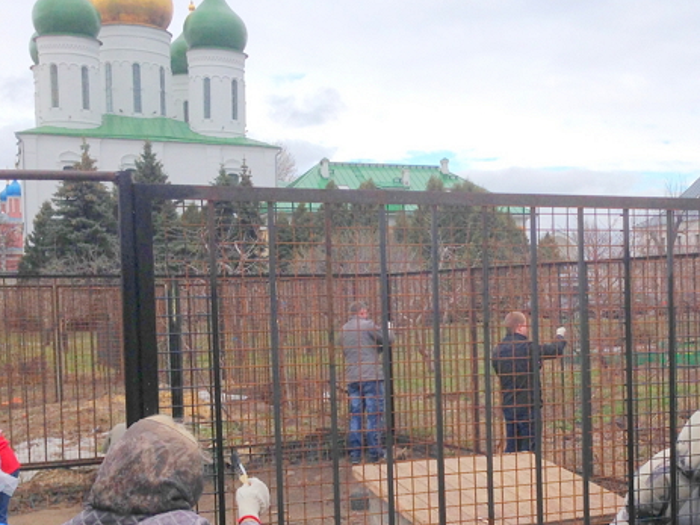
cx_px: 525
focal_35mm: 57
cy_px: 351
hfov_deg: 33.1
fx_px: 1152
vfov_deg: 25.5
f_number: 2.4
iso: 50
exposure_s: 1/1323
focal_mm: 4.12
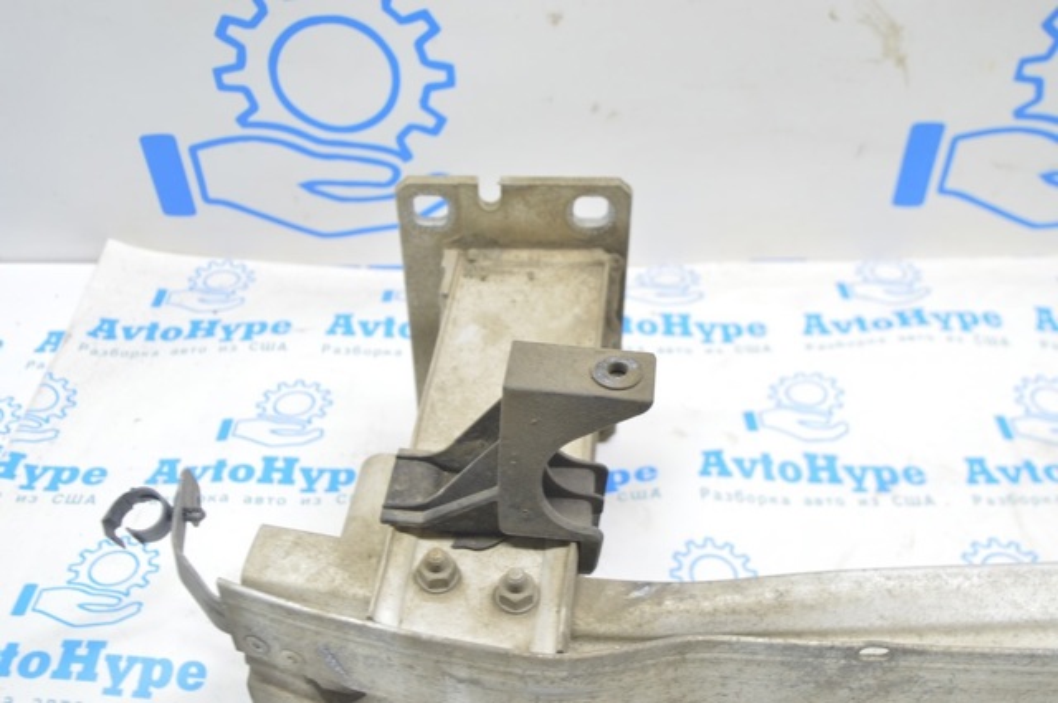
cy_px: 352
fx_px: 1145
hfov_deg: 49.6
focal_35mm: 39
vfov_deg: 34.1
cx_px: 529
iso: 400
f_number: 5.6
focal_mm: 26
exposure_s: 1/10
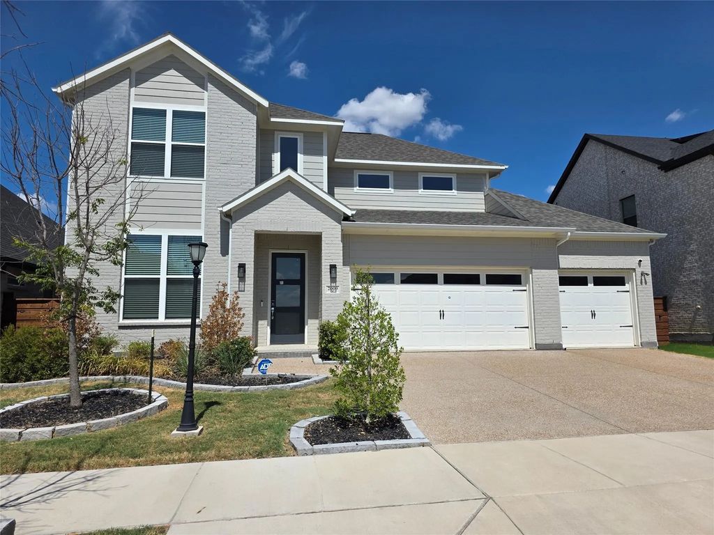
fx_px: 474
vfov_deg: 58.9
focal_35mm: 23
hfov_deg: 73.9
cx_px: 357
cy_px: 268
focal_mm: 6.3
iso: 50
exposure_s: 1/7944
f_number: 1.7
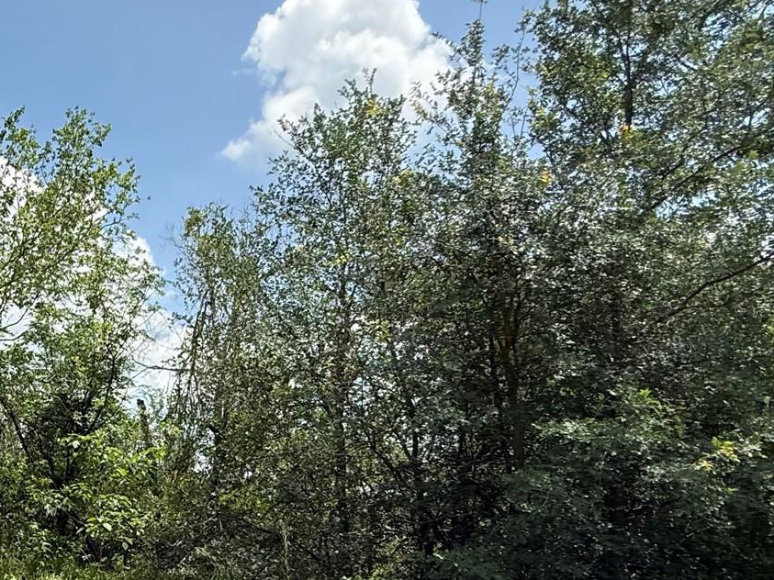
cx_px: -4
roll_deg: -1.5
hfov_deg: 45.4
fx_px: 760
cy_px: 429
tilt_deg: +7.8
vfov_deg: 40.7
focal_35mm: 34
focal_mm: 2.22
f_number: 2.2
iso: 50
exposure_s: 1/1017
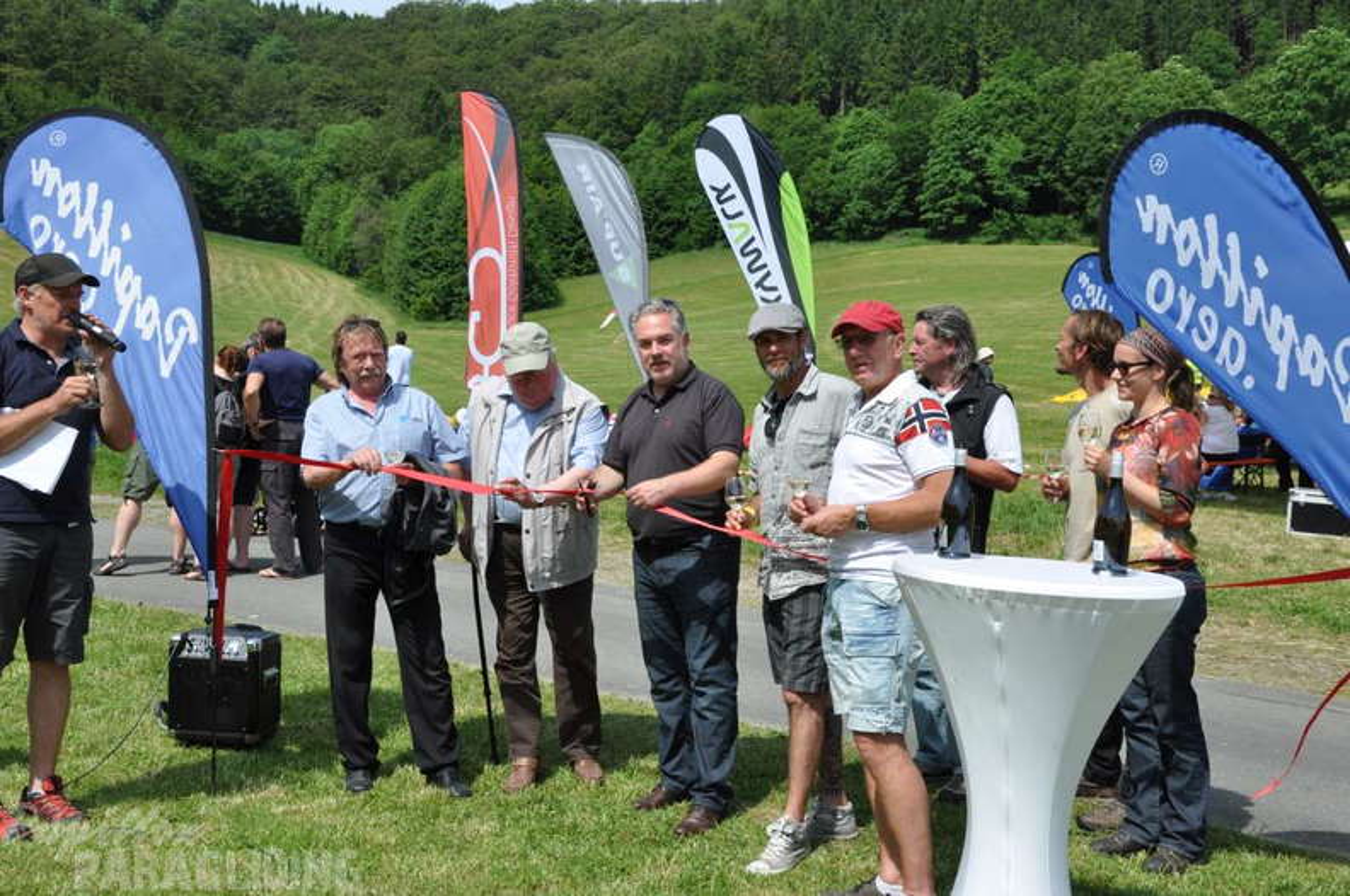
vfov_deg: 31.8
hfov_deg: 46.4
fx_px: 1573
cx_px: 675
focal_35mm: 42
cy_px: 448
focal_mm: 28
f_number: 13
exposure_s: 1/160
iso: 200
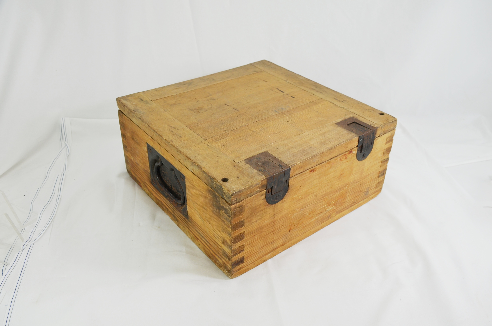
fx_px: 450
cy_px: 163
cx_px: 246
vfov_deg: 39.8
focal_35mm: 33
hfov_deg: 57.3
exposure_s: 1/125
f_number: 5.6
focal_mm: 22
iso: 250
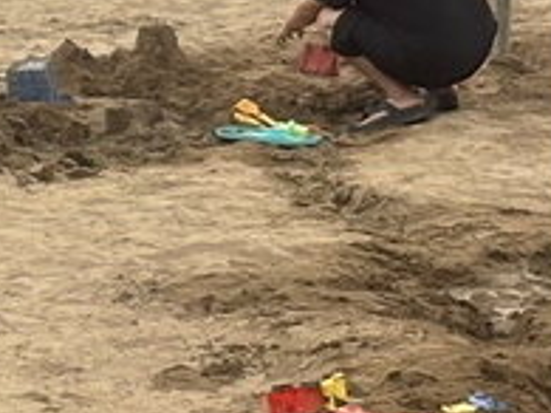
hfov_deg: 5.3
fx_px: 5949
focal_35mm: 374
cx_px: 170
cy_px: -37
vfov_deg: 4.0
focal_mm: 5.96
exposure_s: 1/2283
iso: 40
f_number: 1.6
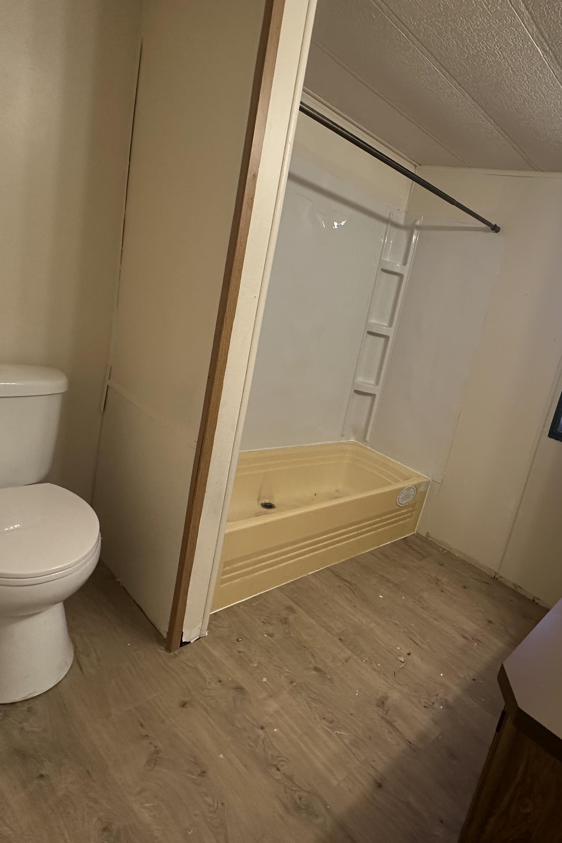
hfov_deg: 58.1
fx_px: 468
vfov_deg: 84.0
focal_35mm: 20
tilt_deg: -10.3
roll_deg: -13.8
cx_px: 433
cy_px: 415
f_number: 2.2
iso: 200
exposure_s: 1/120
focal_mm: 2.22
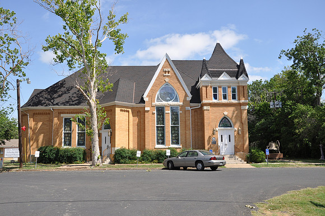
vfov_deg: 39.9
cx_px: 162
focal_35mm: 33
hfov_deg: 57.3
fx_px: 297
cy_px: 108
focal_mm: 22
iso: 200
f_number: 8
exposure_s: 1/250
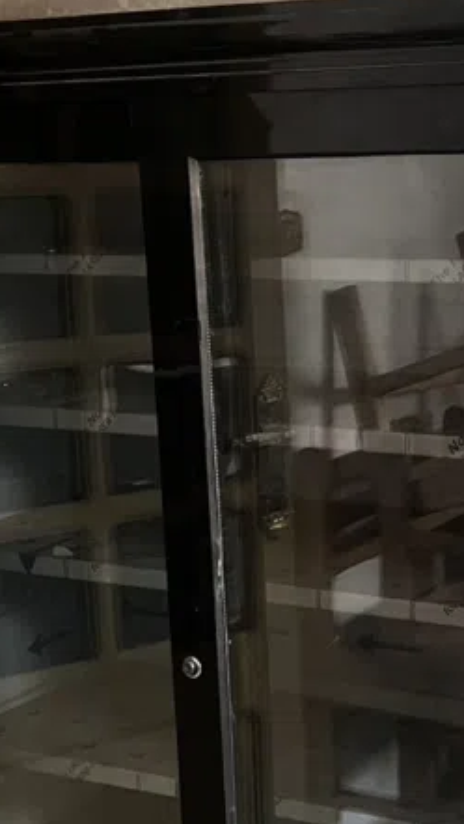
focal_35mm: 41
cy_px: 440
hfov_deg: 29.0
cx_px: 244
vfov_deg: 49.3
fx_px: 896
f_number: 1.6
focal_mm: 5.1
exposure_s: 1/30
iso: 640
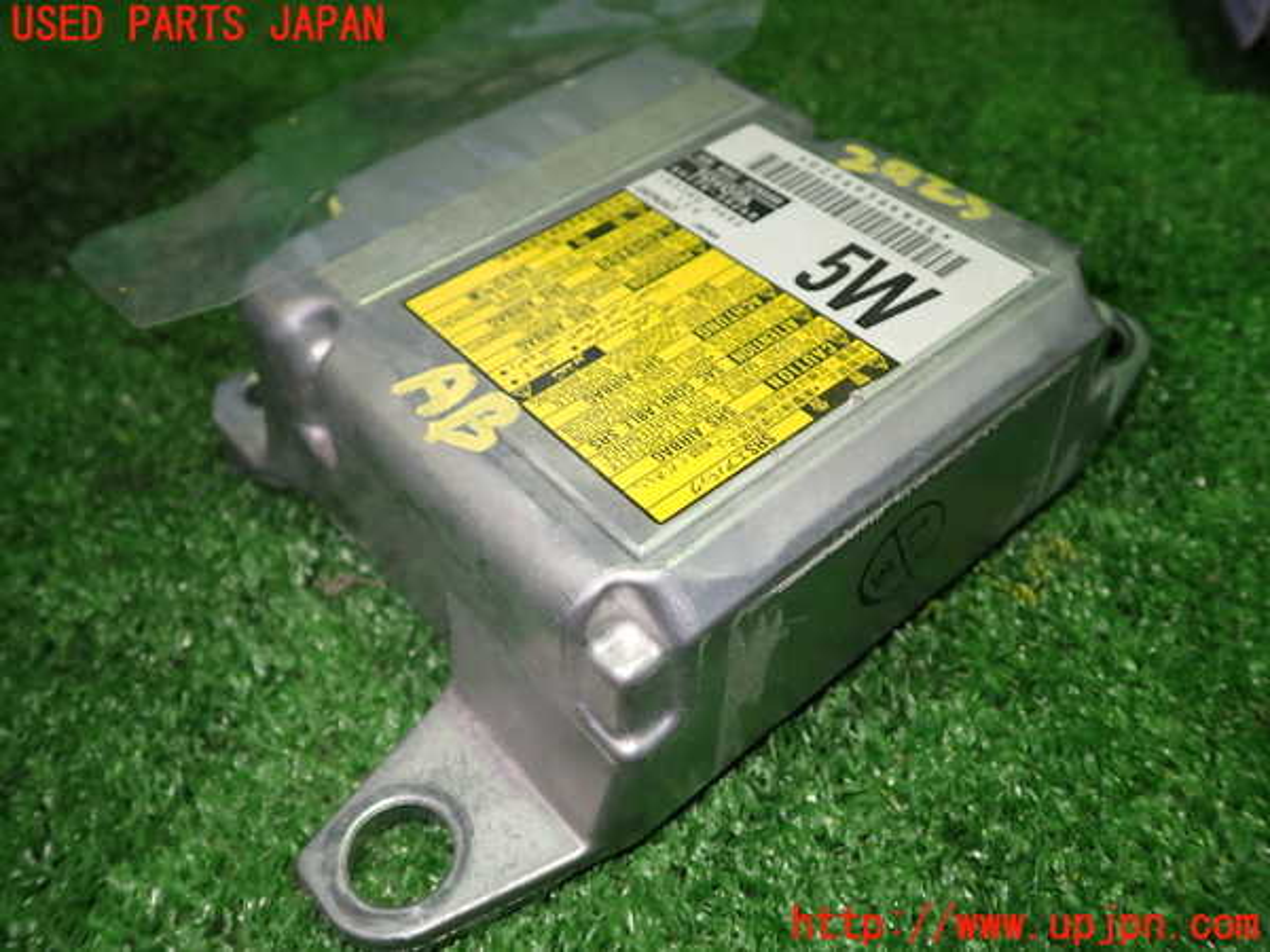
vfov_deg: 46.8
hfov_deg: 60.0
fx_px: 1101
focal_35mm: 30
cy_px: 476
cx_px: 635
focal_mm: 5.4
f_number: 2.3
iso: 200
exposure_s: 1/40
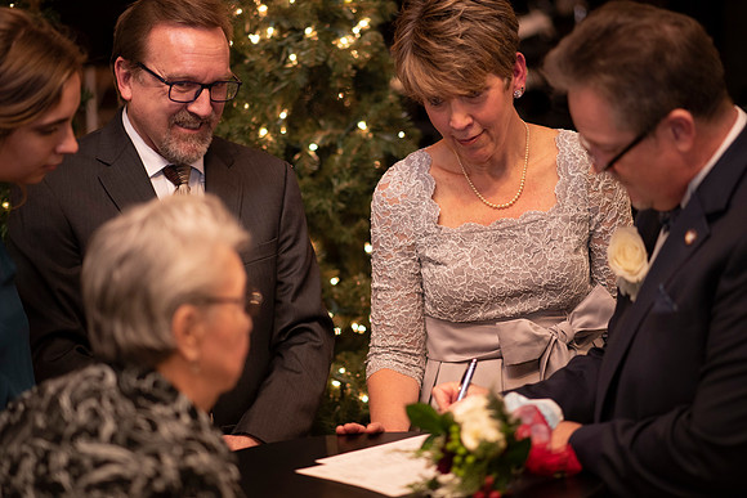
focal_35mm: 85
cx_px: 374
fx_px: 1764
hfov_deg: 23.9
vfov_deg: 16.1
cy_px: 249
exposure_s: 1/160
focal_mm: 85
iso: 1000
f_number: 1.8
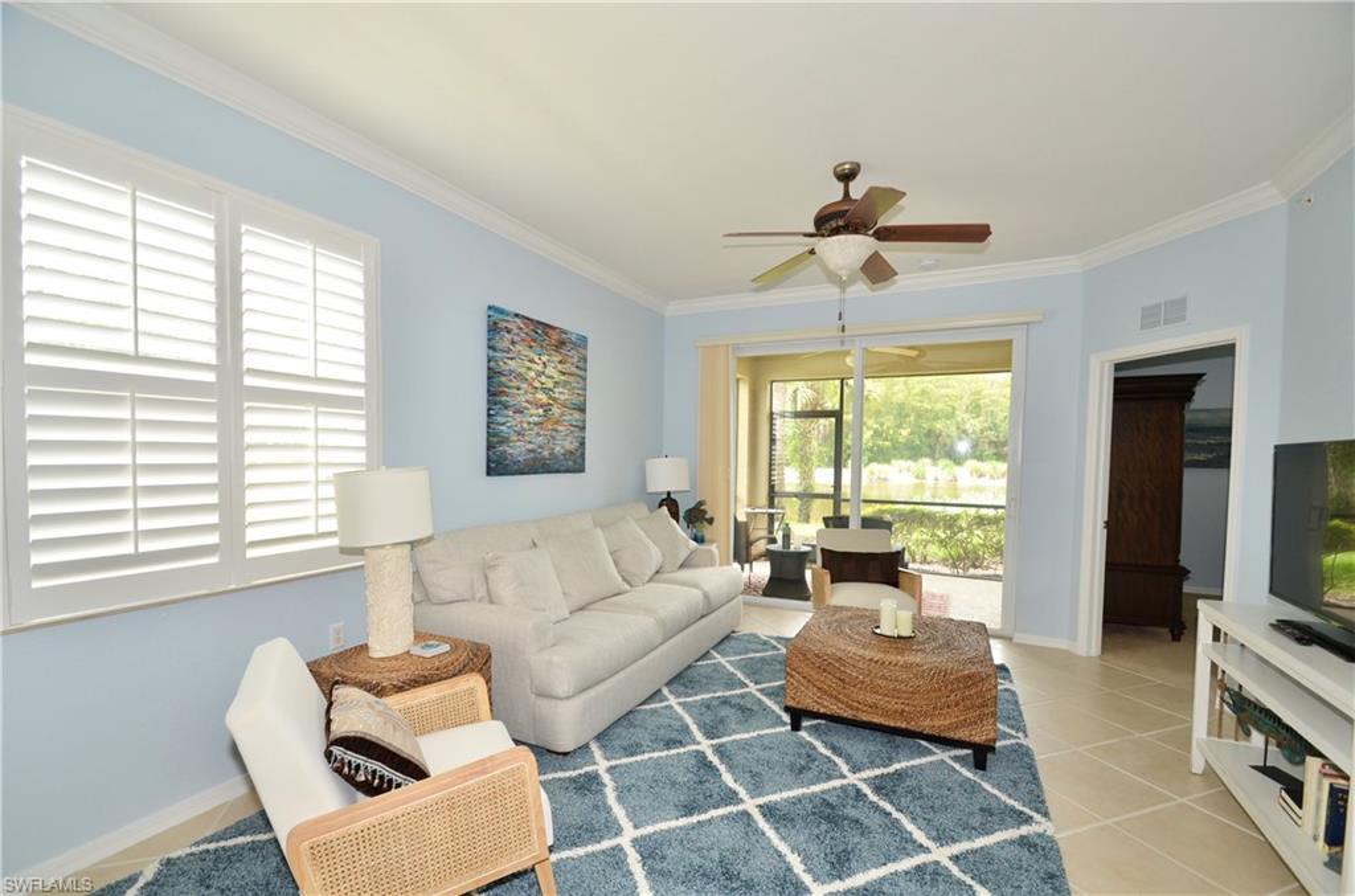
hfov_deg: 100.5
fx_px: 563
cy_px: 448
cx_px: 678
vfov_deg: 77.0
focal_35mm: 15
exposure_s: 1/100
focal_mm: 10
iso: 400
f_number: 5.6
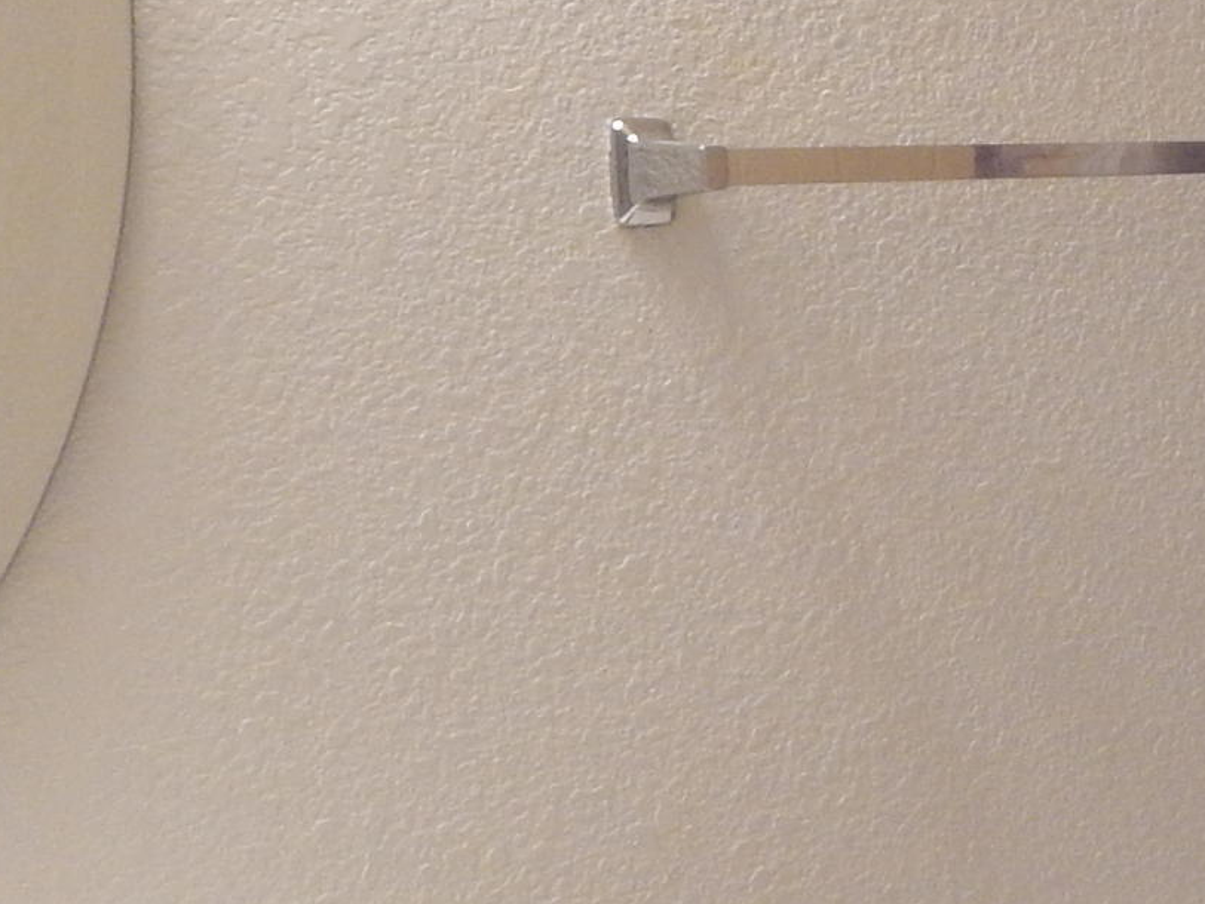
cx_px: 1994
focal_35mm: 85
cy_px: 285
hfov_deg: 19.0
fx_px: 2959
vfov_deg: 17.3
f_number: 3
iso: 250
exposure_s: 1/30
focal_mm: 4
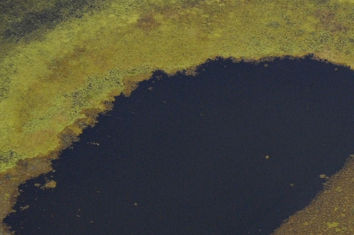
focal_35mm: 229
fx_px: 2249
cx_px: 475
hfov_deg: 8.8
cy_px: 229
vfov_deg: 6.0
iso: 320
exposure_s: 1/1000
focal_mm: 40
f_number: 5
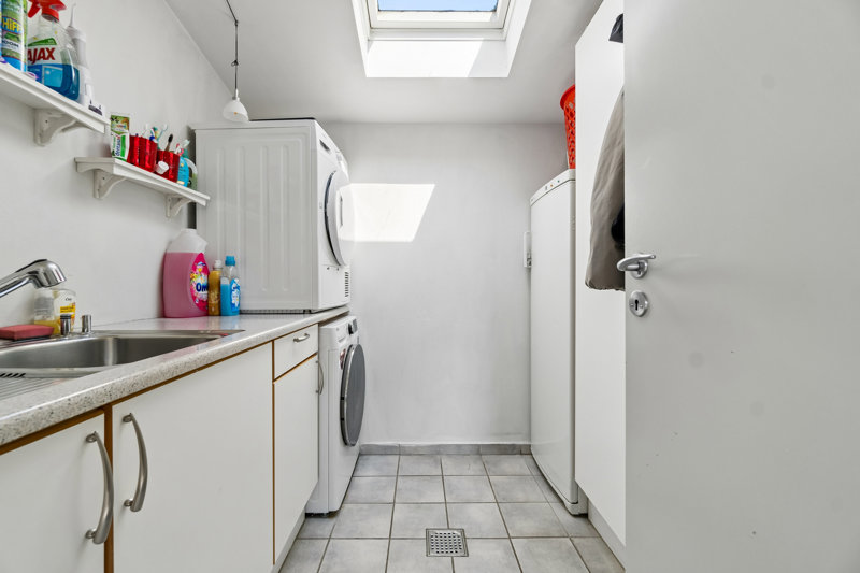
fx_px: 358
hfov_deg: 100.4
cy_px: 286
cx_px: 430
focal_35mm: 15
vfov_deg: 77.3
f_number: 8
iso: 200
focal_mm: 10
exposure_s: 1/80
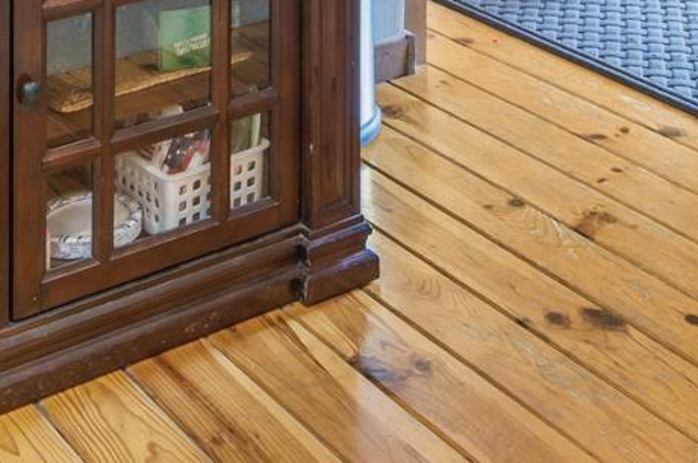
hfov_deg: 26.7
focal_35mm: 76
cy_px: -508
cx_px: 385
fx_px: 1471
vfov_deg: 14.4
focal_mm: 14
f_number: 8
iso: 500
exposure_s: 1/1.25
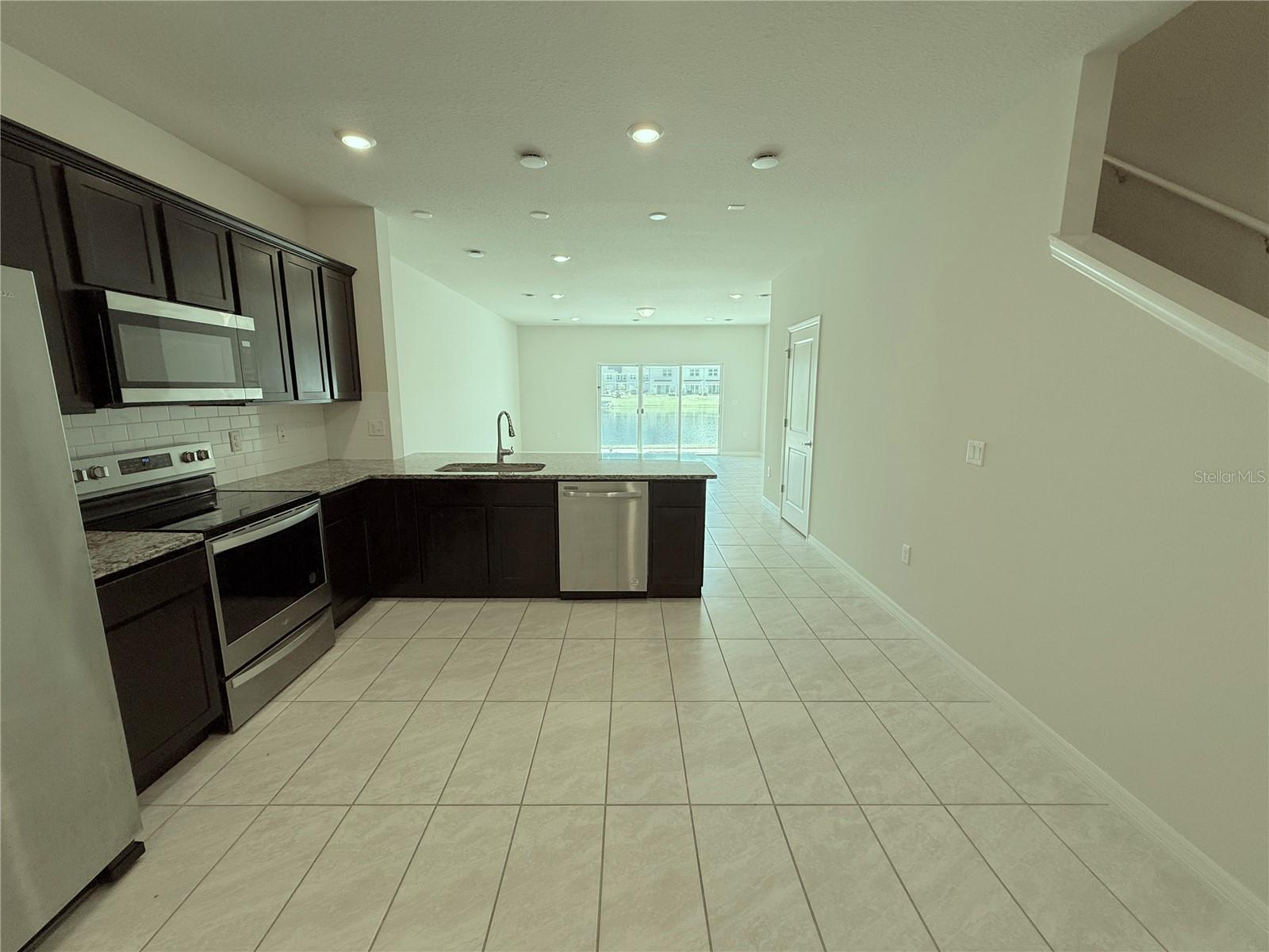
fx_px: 513
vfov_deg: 85.7
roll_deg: -0.2
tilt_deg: -9.6
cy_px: 476
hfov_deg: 102.1
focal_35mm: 14
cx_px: 634
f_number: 2.2
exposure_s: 1/129
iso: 64
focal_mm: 2.22
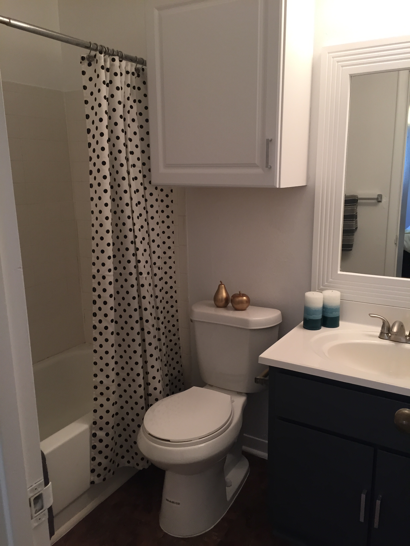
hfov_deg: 48.2
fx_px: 458
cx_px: 205
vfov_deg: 61.7
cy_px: 273
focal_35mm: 29
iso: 80
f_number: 2.2
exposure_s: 1/30
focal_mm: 4.15
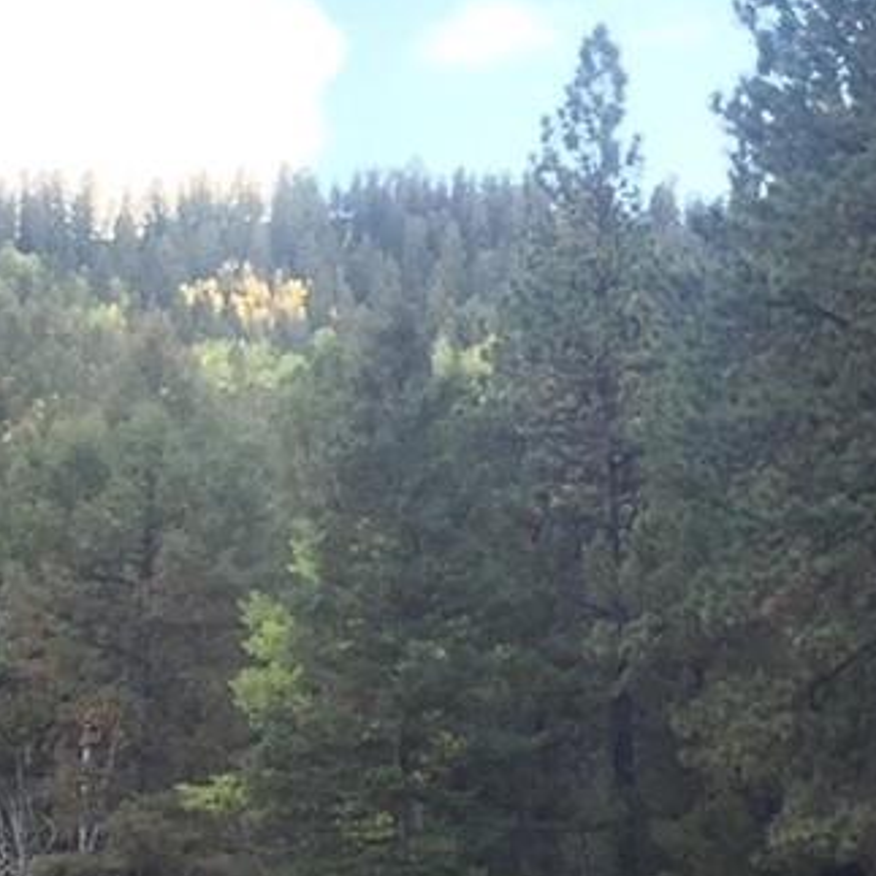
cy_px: 182
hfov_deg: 13.7
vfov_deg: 13.7
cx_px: 640
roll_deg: -0.7
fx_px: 3636
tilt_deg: +12.7
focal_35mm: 127
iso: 50
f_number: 2.2
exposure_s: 1/120
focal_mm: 4.15
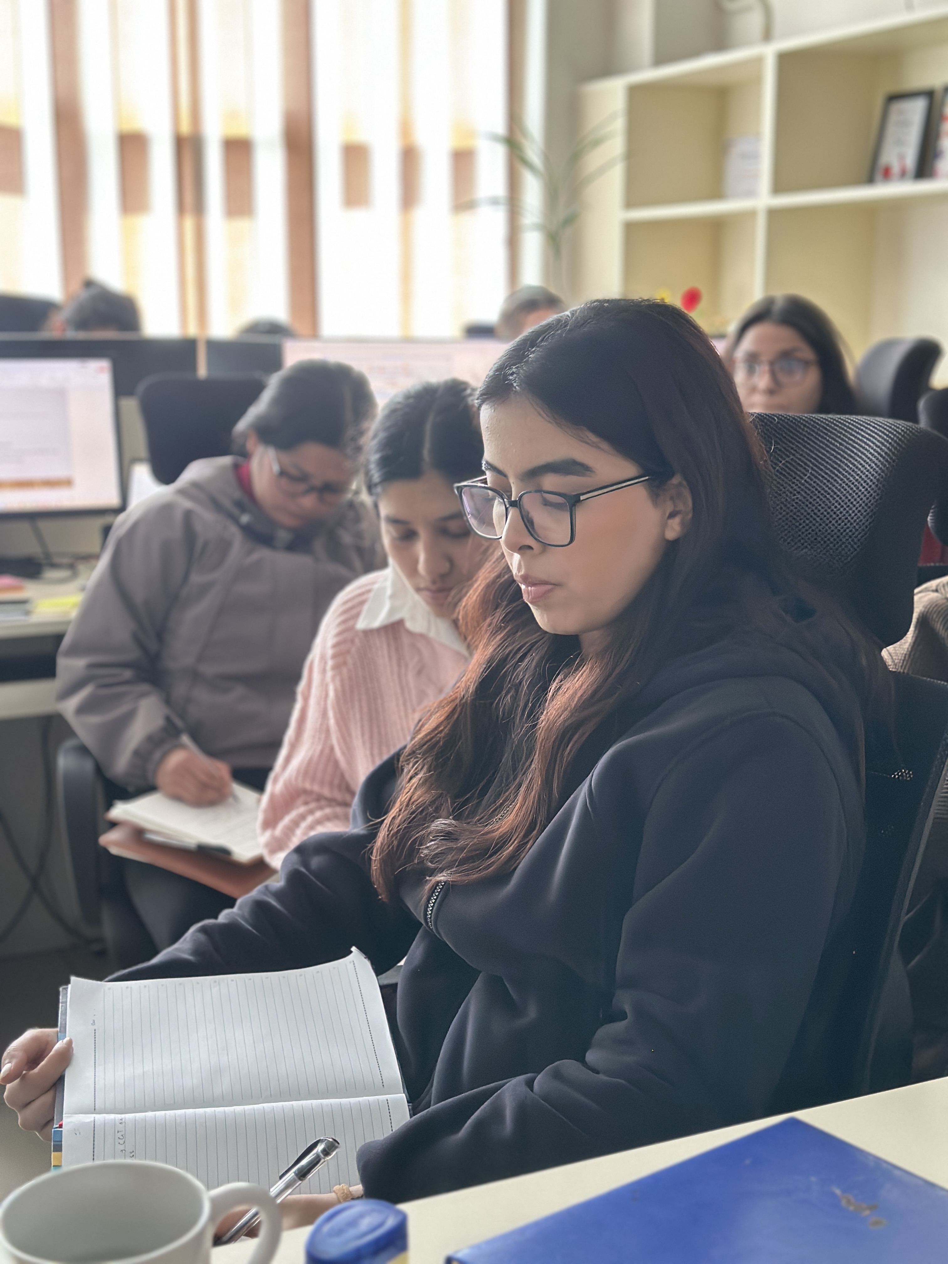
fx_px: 1753
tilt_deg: -9.6
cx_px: 474
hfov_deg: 30.3
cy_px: 632
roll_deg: -0.8
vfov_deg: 39.7
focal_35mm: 48
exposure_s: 1/47
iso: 400
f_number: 1.78
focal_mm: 6.86
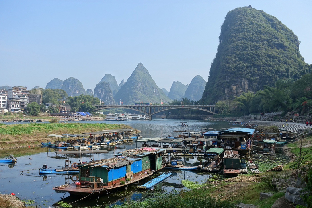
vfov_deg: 35.0
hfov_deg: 50.7
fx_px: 329
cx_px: 156
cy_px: 104
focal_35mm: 38
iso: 125
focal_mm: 13.92
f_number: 4
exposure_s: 1/125
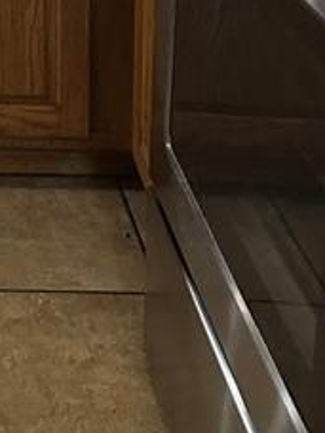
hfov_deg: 16.6
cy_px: -218
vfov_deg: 20.6
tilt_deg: -9.4
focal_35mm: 81
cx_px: -158
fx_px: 1014
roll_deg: +2.2
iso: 320
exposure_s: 1/60
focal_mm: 6.86
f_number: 1.78
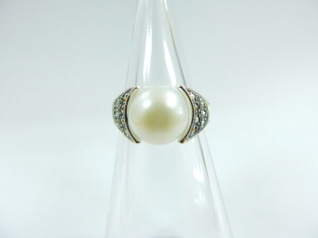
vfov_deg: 54.9
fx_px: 230
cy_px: 119
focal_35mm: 25
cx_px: 159
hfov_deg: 69.4
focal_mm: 4.5
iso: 400
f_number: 3.7
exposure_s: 1/25
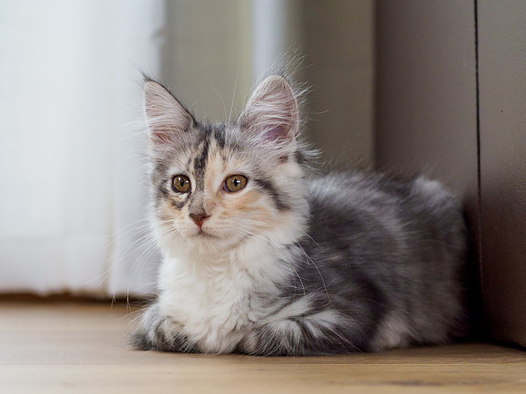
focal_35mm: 93
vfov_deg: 15.9
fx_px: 1415
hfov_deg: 21.1
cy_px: 217
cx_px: 263
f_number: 2
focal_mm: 25
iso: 400
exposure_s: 1/200
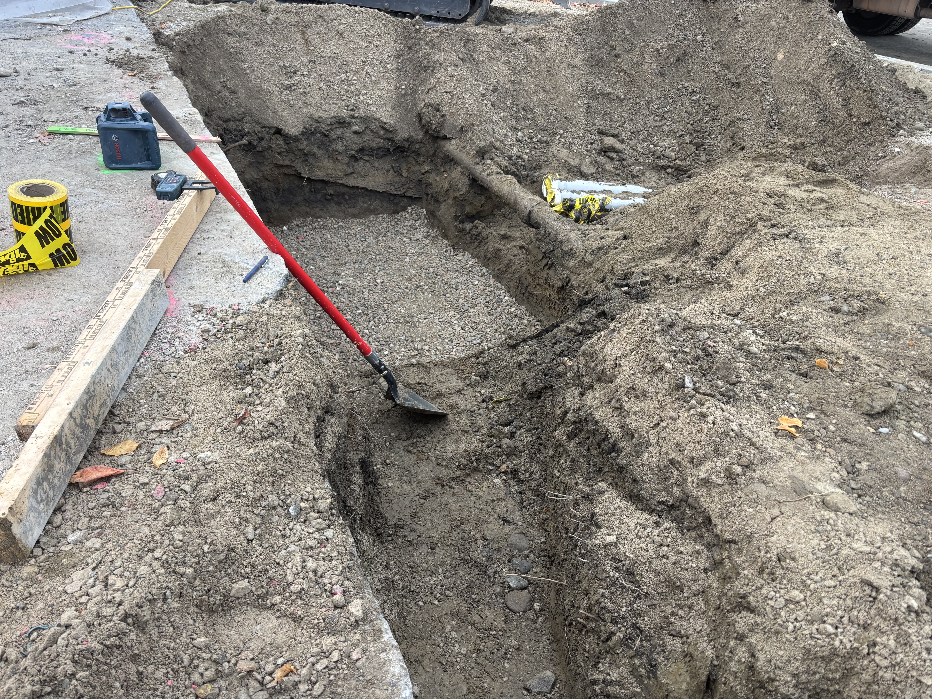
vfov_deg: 53.1
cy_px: 350
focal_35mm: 26
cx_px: 466
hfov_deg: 67.3
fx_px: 700
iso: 40
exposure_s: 1/224
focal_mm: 5.96
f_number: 1.6
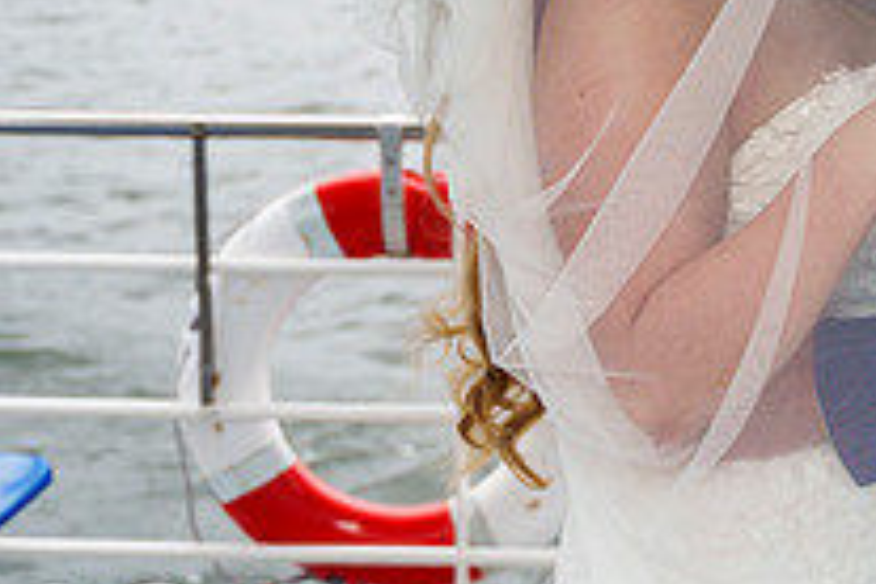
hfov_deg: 23.2
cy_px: -78
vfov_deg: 15.8
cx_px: 879
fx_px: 2044
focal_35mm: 84
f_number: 2.8
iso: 250
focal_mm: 28
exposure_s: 1/250
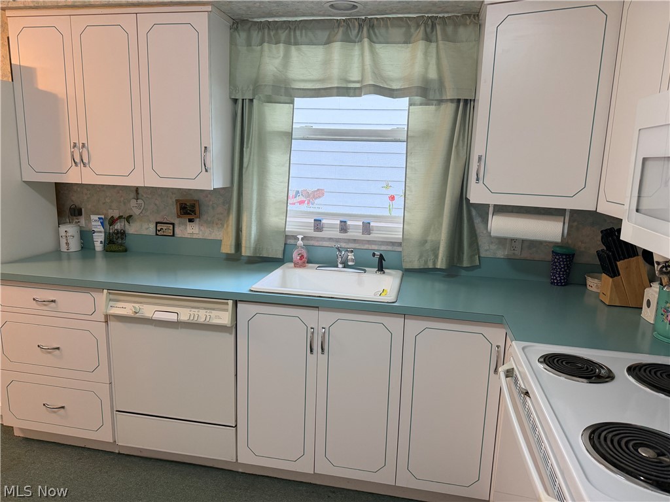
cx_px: 335
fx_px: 465
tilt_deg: -11.1
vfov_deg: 56.8
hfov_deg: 71.6
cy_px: 251
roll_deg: -2.0
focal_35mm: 24
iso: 320
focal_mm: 6.76
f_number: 1.78
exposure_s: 1/120
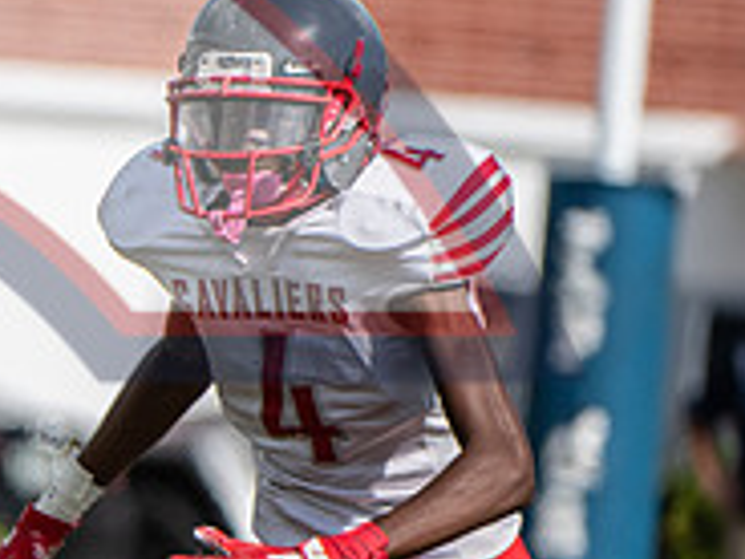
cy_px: 400
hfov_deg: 1.6
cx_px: -861
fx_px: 26214
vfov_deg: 1.2
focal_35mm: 1218
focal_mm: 260
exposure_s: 1/1000
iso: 64
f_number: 4
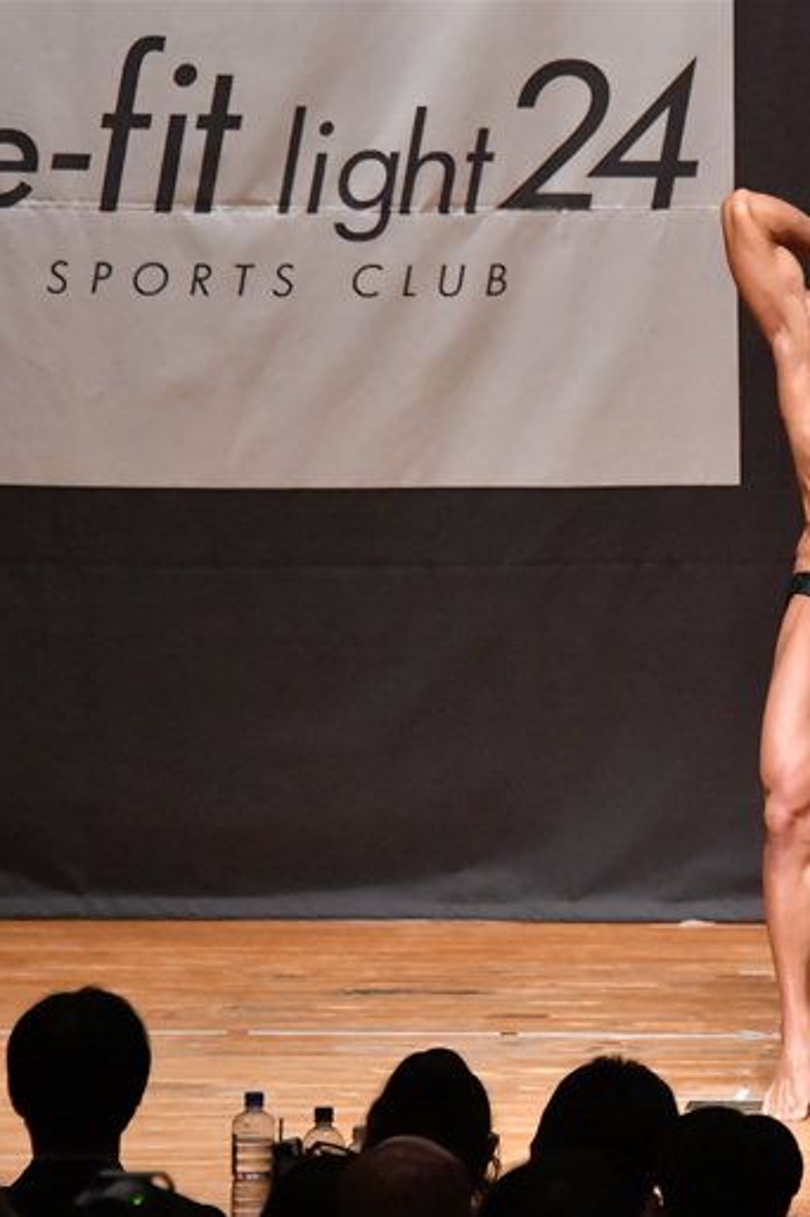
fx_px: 12233
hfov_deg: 3.8
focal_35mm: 362
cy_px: 608
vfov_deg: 5.7
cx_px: 894
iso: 12800
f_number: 5.6
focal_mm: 160
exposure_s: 1/400
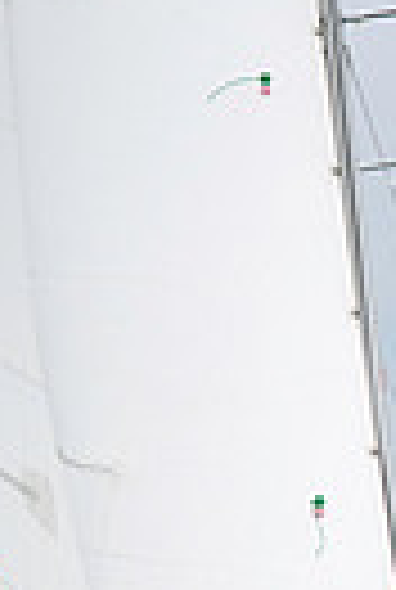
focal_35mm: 1540
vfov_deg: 1.3
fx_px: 25275
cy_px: 770
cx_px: 585
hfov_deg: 0.9
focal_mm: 300
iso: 250
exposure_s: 1/2500
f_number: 4
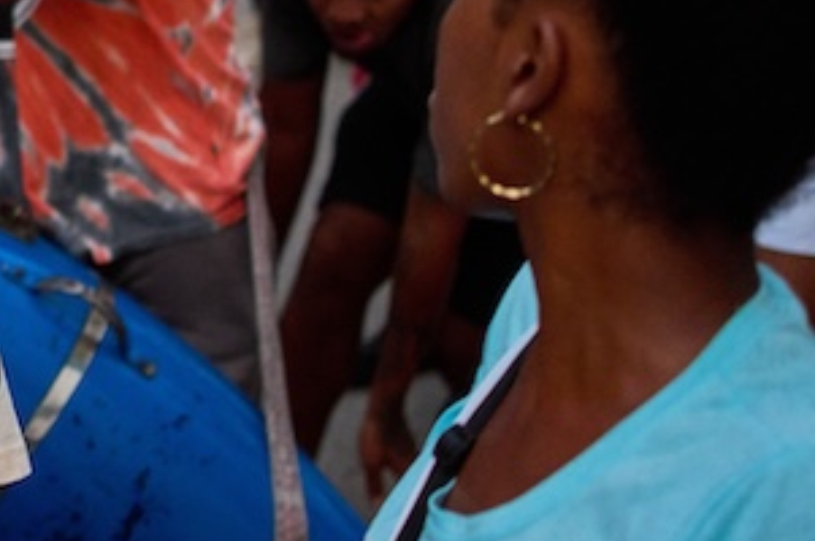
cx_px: -412
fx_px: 2578
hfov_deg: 16.4
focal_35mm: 114
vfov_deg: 11.8
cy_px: -47
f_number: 2
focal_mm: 35
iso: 2000
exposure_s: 1/100
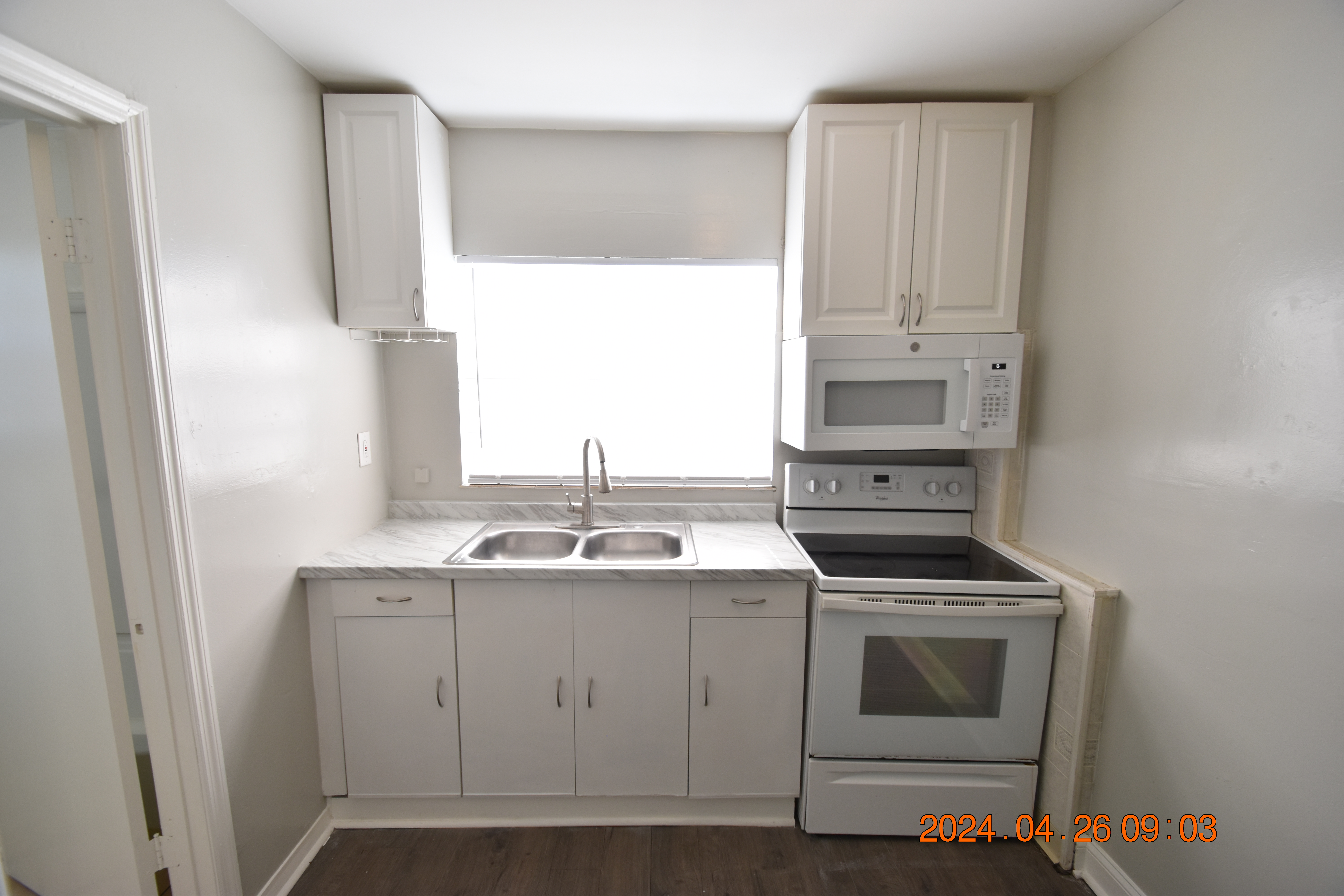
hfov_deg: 100.4
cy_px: 448
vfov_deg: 77.3
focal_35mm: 15
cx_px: 672
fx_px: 560
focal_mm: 10
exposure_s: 1/125
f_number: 5.6
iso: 400
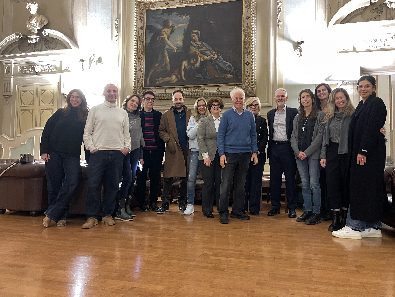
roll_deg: -0.2
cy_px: 143
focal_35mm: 26
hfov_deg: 67.3
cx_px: 201
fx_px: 297
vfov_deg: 53.1
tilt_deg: +2.8
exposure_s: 1/20
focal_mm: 5.1
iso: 1000
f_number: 1.6
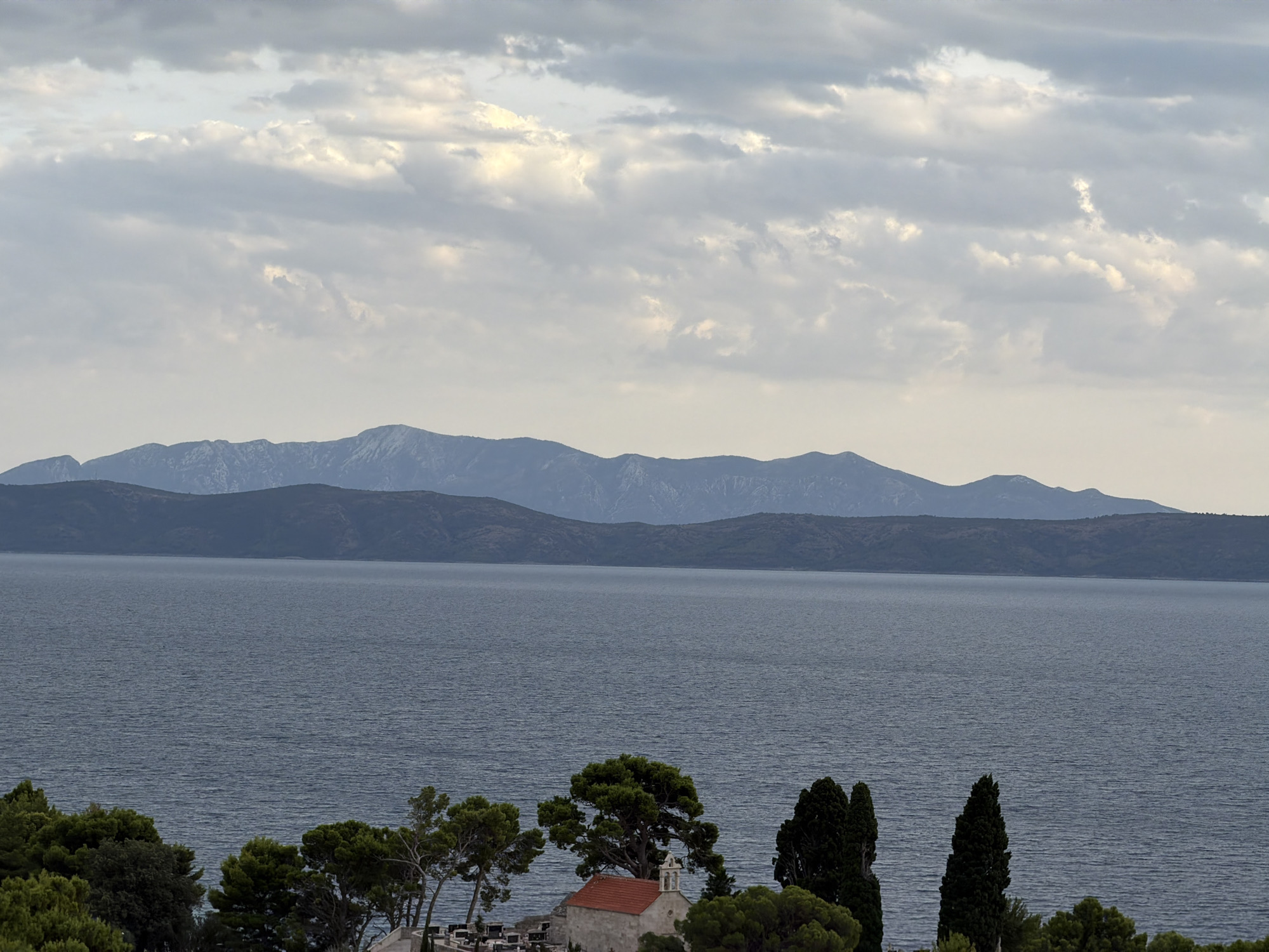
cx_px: 634
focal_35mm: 100
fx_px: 3666
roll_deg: -0.8
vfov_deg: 14.8
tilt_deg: +1.3
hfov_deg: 19.6
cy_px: 476
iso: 50
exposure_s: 1/326
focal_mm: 16.89
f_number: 2.8
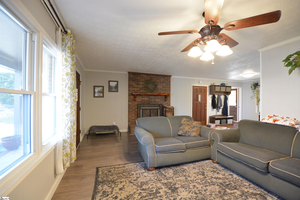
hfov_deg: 100.4
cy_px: 100
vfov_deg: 77.3
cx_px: 150
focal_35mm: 15
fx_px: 125
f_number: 3.5
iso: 800
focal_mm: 10
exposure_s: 1/25
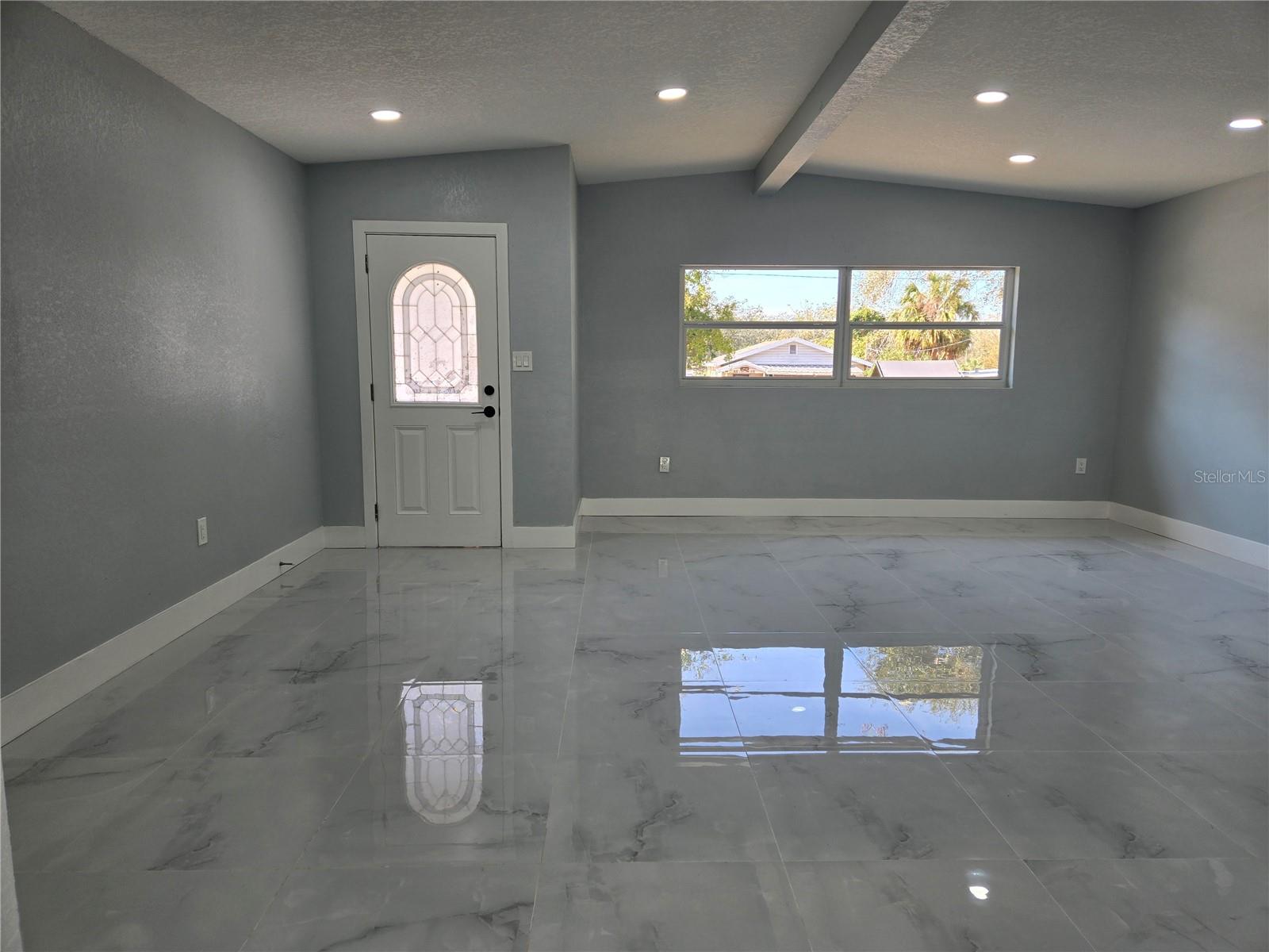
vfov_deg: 58.9
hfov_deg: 73.9
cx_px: 634
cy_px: 476
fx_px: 843
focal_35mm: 23
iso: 25
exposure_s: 1/147
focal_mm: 5.4
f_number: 1.8
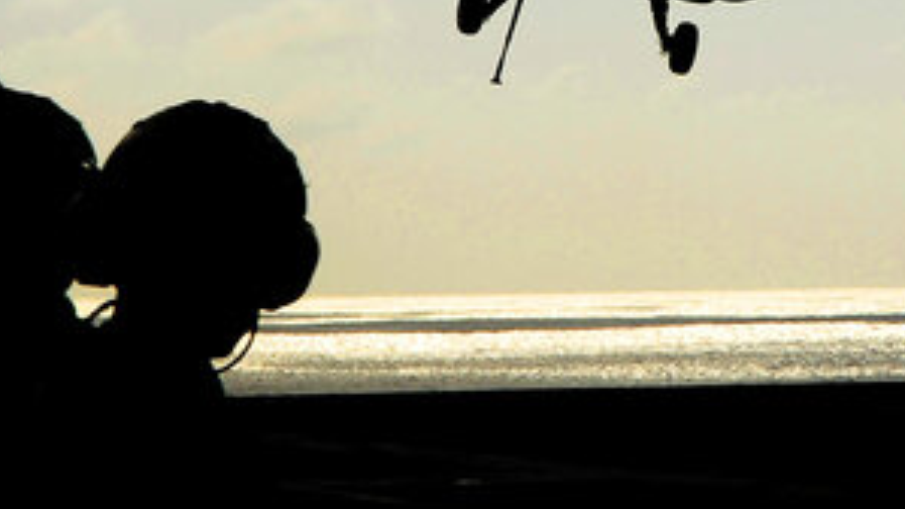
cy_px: 30
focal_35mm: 231
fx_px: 5551
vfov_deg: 5.2
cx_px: 684
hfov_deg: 9.3
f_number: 14
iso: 100
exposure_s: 1/250
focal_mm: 55
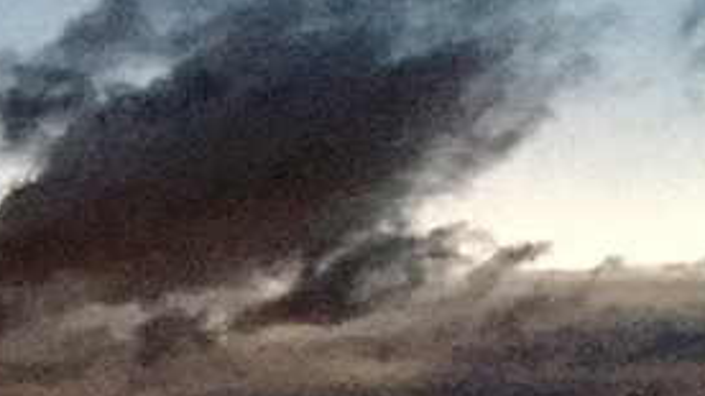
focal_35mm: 183
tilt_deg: +4.0
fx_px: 3420
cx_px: -651
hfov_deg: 10.9
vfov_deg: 6.6
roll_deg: -1.0
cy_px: 464
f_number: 2.2
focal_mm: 4.15
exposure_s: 1/17
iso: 400
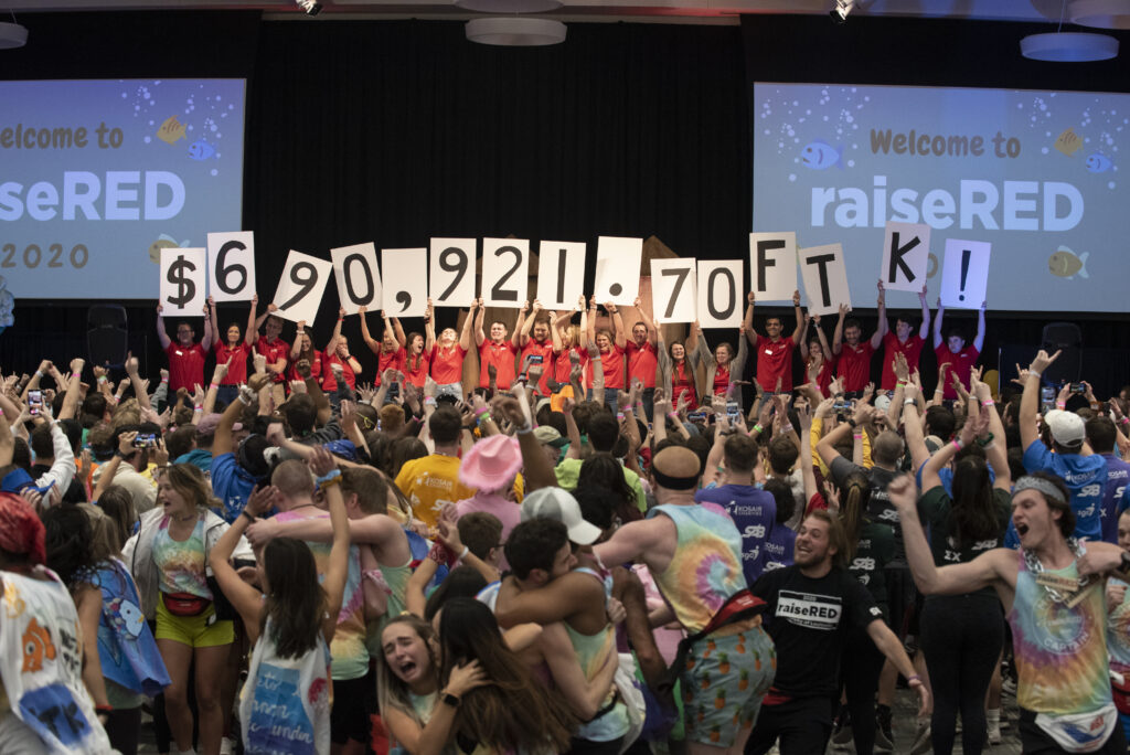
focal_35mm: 70
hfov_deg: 28.8
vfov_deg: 19.5
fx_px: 2198
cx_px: 565
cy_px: 378
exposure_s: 1/250
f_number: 5.6
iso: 3200
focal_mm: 70
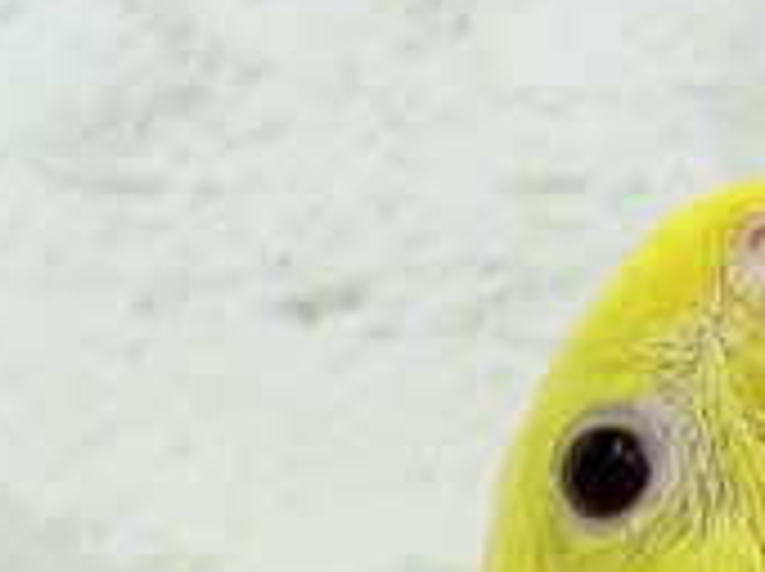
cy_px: 950
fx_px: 4325
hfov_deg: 10.1
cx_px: 477
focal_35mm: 196
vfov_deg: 7.4
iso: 32
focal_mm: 5.96
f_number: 1.6
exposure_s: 1/50
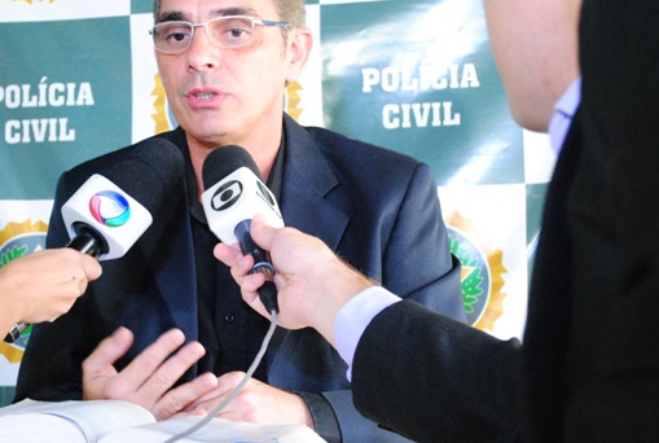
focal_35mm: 83
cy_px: 171
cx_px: 256
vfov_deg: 16.5
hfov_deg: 24.4
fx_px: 1523
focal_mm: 44
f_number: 5.3
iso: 1600
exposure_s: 1/50
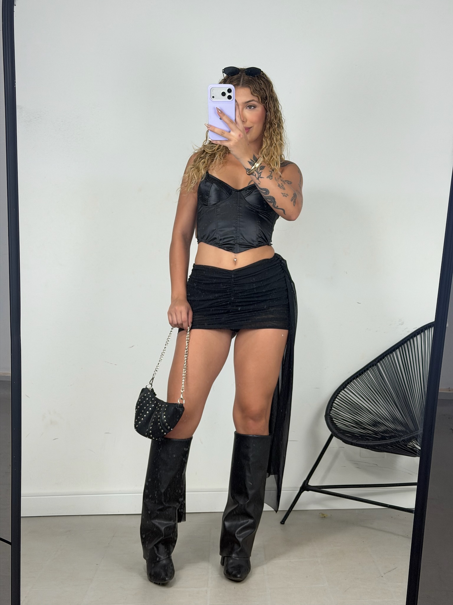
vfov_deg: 39.7
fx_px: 838
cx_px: 226
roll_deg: -2.3
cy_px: 302
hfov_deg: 30.3
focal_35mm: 48
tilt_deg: -26.8
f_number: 1.78
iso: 80
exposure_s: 1/120
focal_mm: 6.76
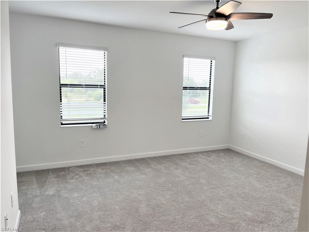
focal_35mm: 26
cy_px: 116
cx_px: 154
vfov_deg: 53.1
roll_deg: -2.2
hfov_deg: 67.3
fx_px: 232
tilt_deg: -7.9
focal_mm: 5.1
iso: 64
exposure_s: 1/120
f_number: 1.6
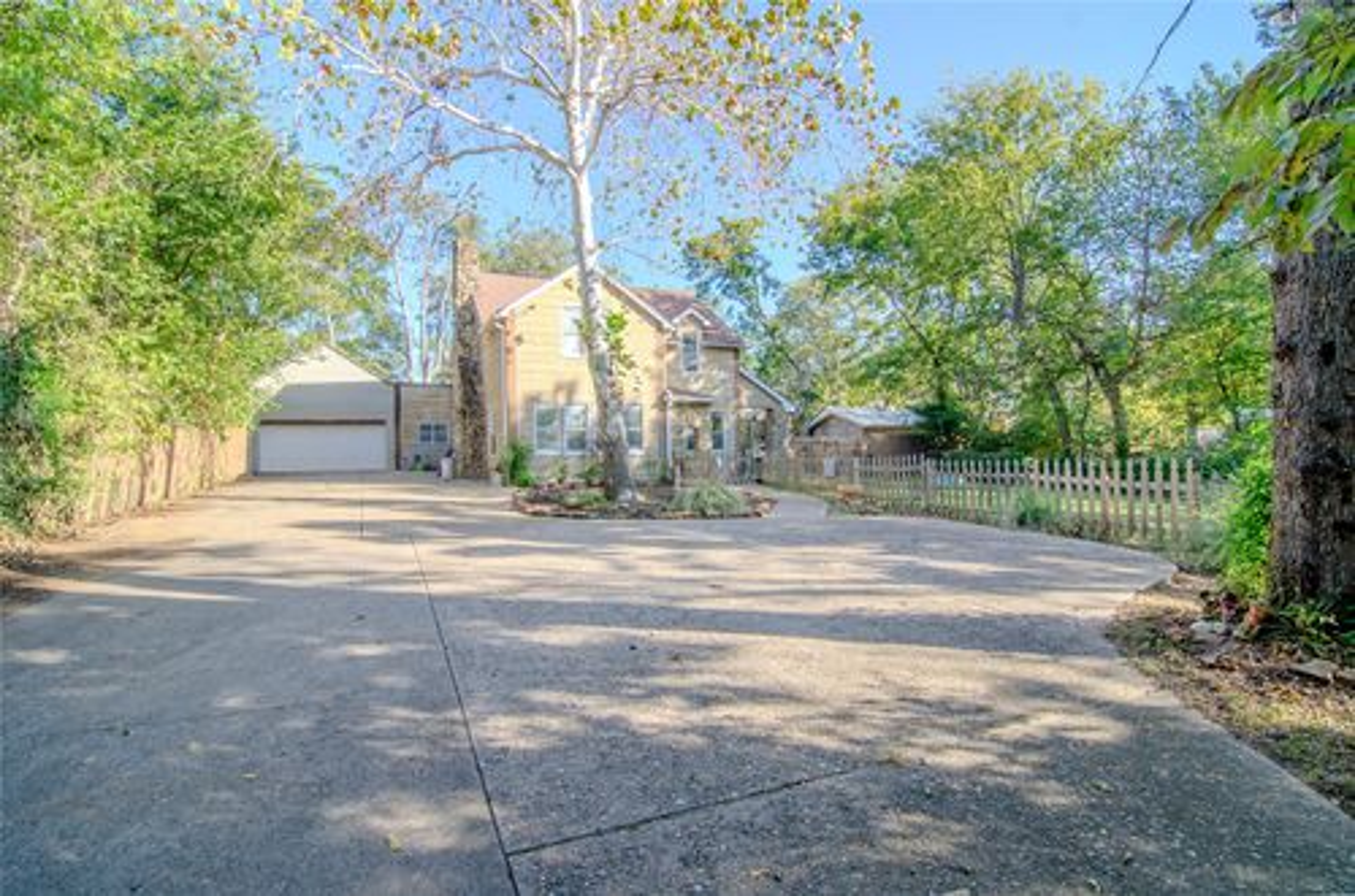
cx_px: 678
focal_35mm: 16
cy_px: 448
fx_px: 620
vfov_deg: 71.8
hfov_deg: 95.1
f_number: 8
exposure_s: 1/200
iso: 100
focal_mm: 11
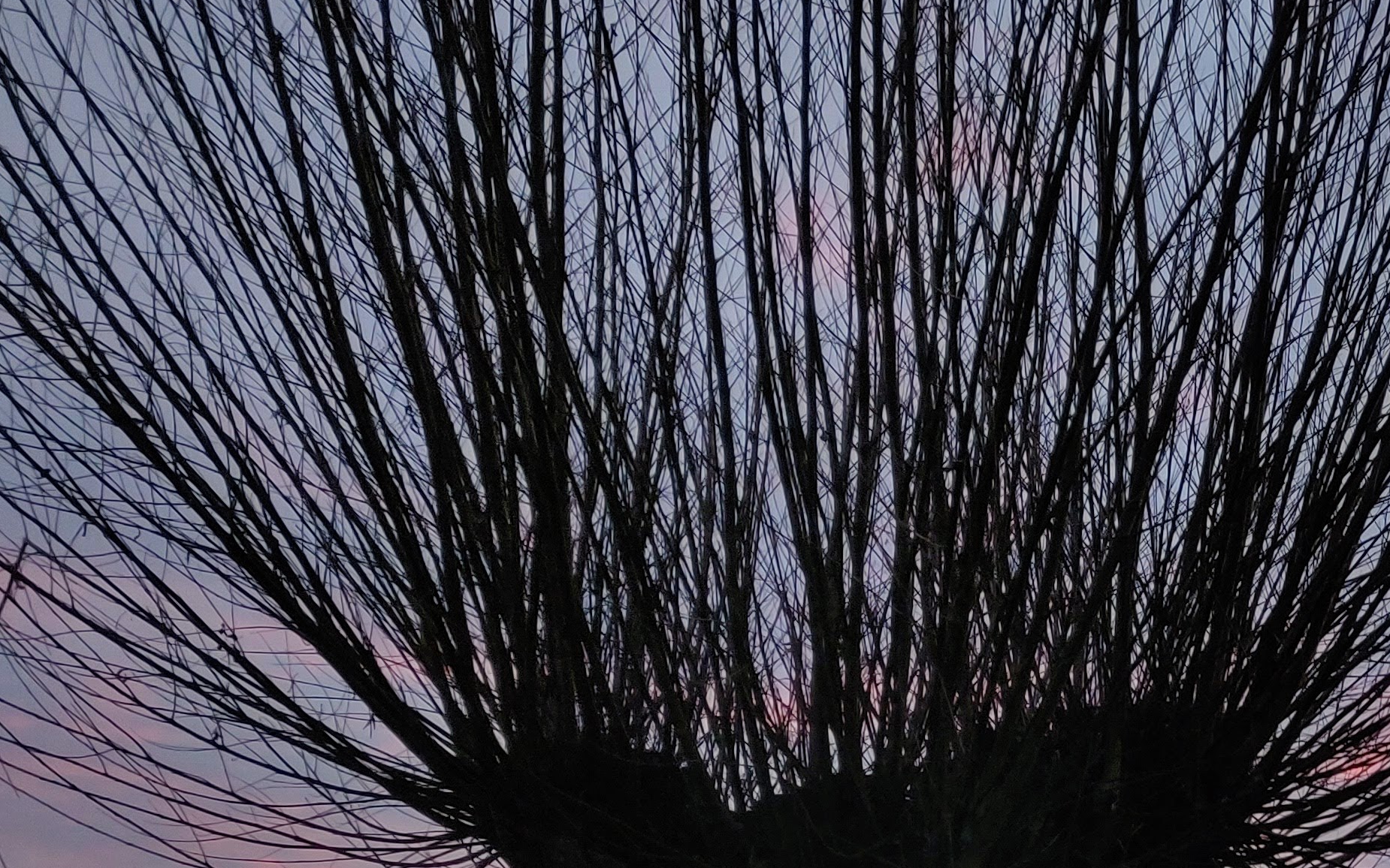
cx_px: 1682
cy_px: 1113
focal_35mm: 66
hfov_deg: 27.3
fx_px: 2500
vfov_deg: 18.4
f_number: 1.7
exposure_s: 1/50
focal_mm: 4.25
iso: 125
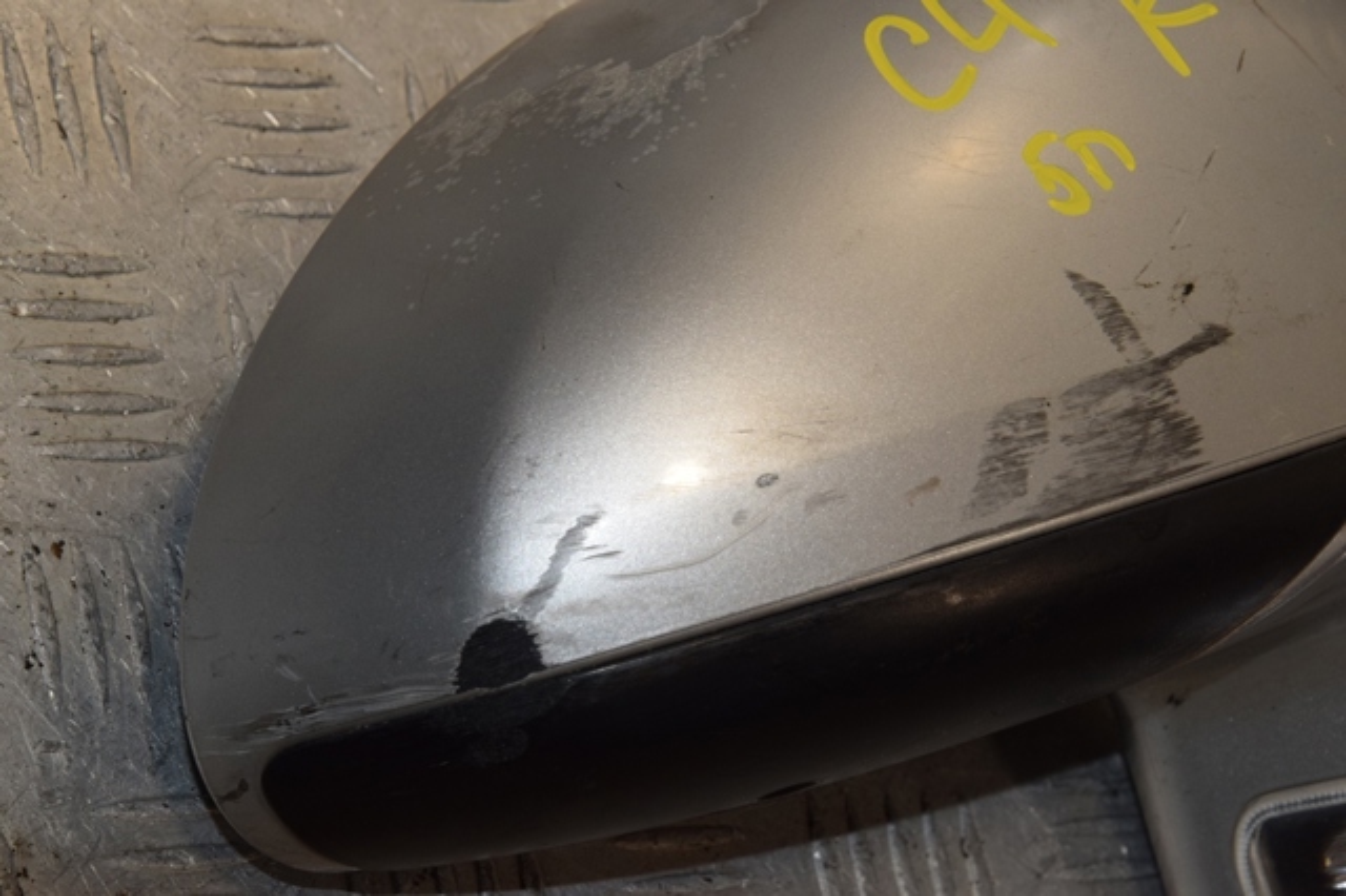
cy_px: 448
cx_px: 673
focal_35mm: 135
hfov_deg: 15.2
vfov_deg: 10.1
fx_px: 5045
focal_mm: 90
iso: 800
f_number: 13
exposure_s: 1/200
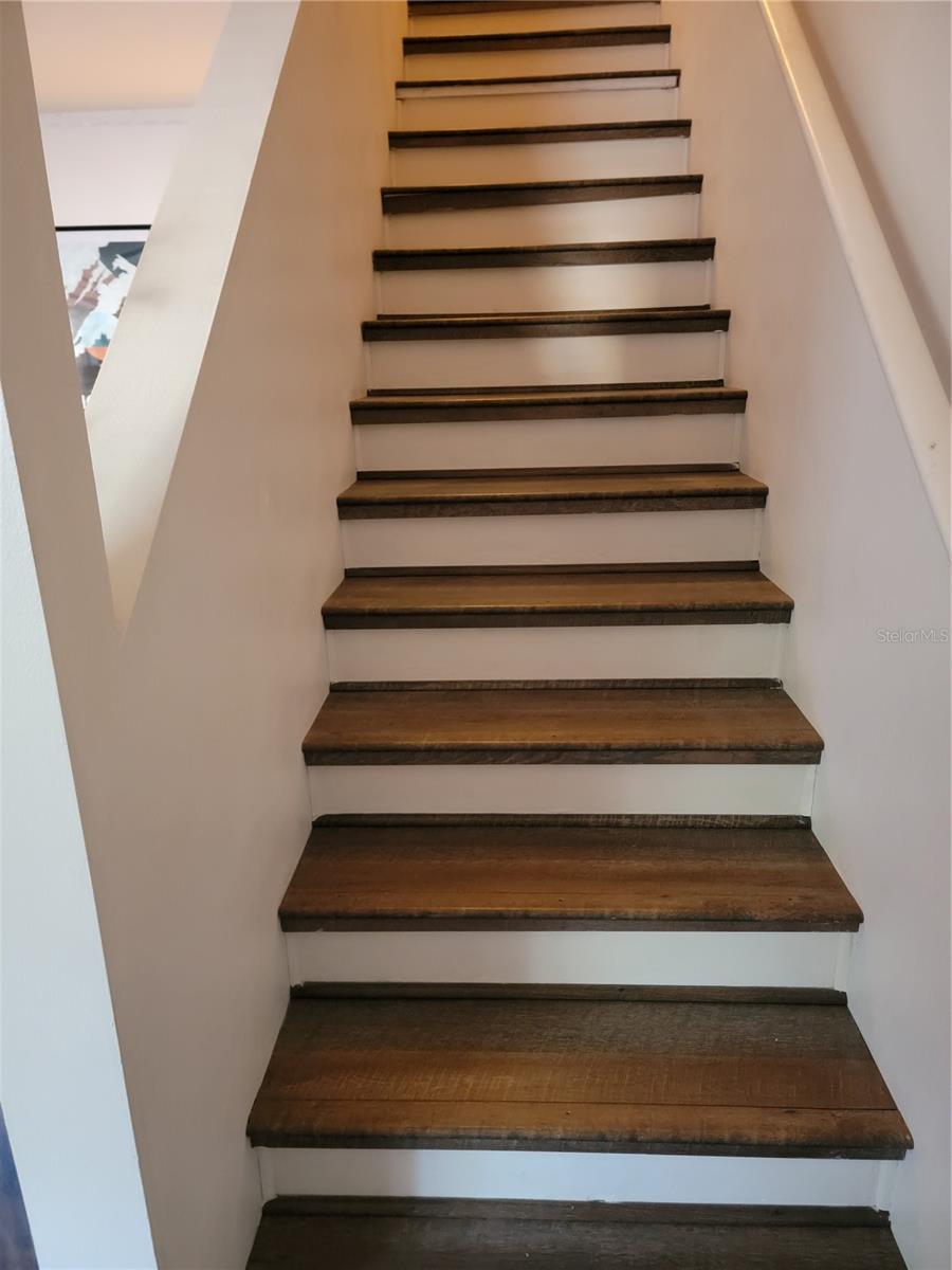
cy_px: 635
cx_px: 476
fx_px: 880
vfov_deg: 71.6
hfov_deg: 56.8
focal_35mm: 24
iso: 800
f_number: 1.8
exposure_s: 1/24
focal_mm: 6.7
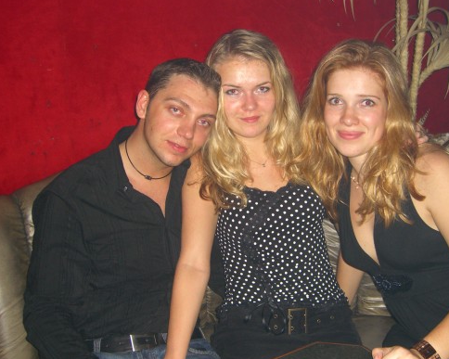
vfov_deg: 32.7
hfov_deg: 40.2
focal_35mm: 46
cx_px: 258
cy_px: 200
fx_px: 611
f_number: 2.8
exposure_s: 1/60
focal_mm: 7.9
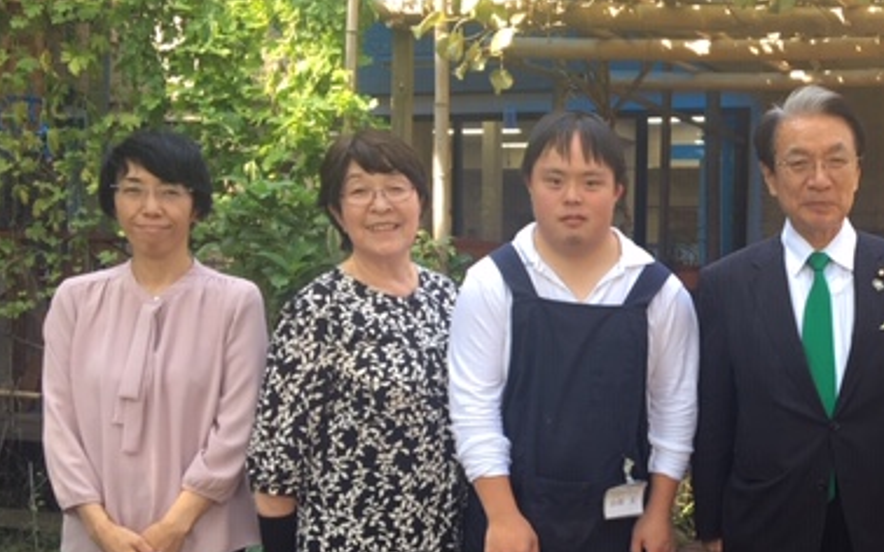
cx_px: 732
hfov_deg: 37.2
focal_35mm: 52
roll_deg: -2.1
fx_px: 1252
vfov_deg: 24.7
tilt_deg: -4.1
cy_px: 393
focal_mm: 4.15
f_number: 2.2
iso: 25
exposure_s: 1/60
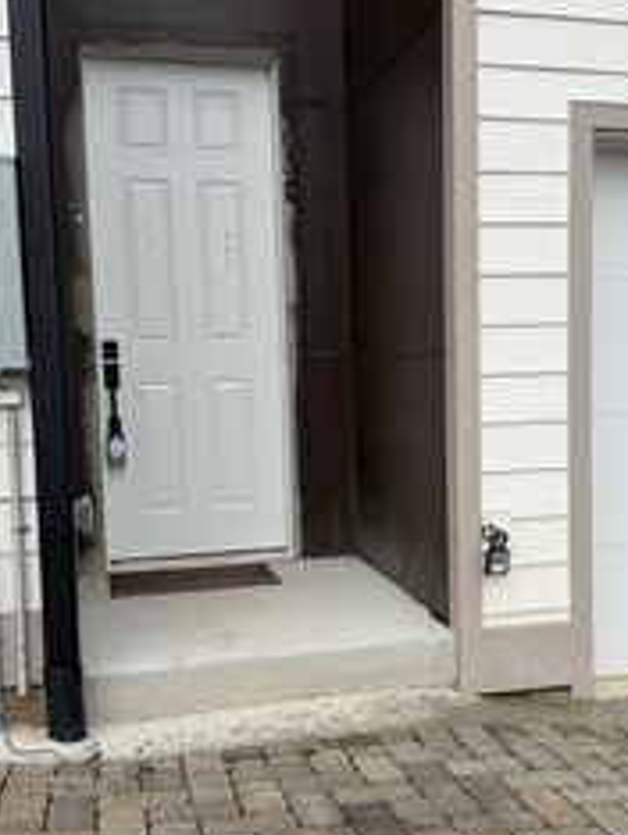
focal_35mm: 41
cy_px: 457
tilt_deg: -4.3
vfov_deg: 45.7
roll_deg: +2.0
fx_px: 990
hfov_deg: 35.1
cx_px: 360
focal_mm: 6.76
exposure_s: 1/2053
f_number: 1.78
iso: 80
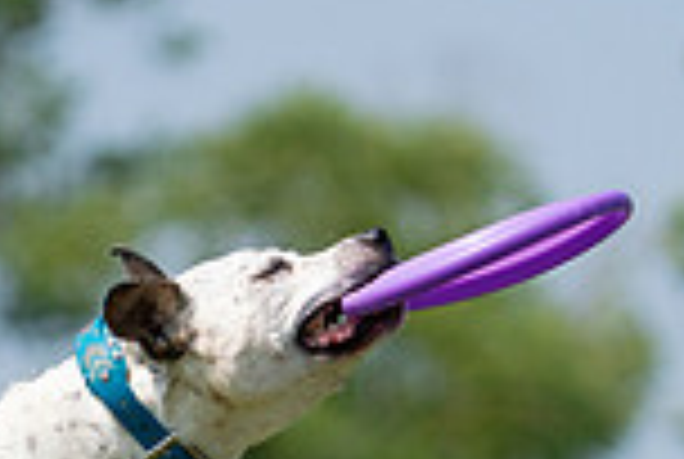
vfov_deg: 1.5
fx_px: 17114
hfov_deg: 2.3
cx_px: 382
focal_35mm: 899
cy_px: 803
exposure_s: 1/4000
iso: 500
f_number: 5.6
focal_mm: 236
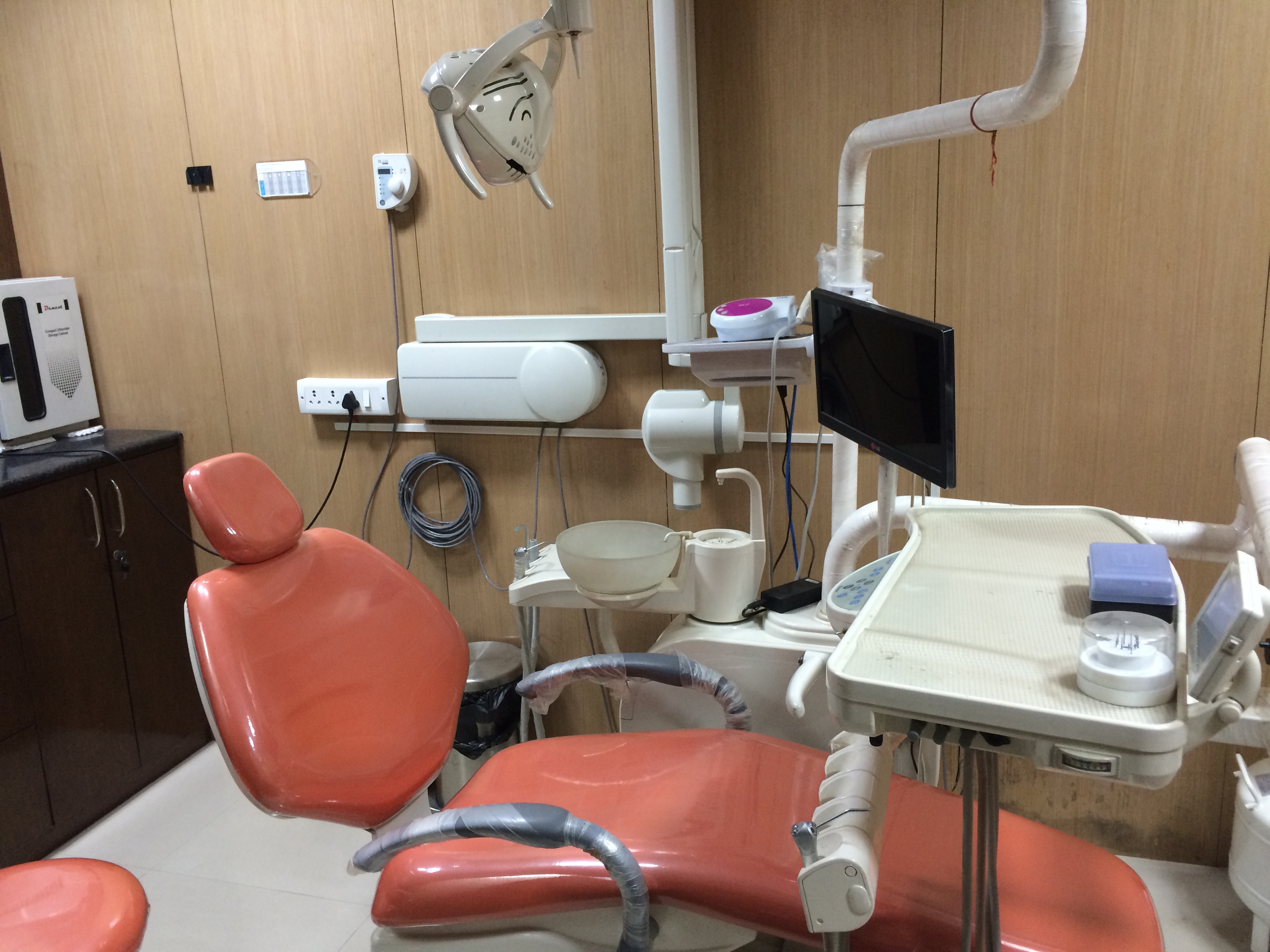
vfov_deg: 48.2
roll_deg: +5.7
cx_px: 635
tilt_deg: -14.2
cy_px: 476
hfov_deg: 61.7
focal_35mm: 29
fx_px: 1064
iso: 80
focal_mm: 4.15
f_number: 2.2
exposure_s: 1/33
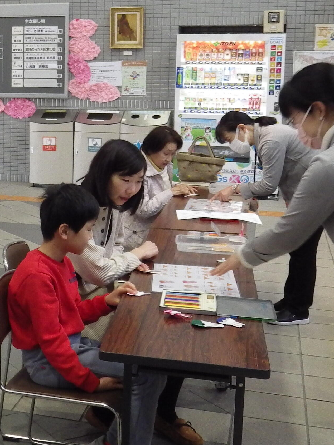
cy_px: 160
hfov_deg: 23.1
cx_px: -23
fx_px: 772
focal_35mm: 60
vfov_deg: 32.0
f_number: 3.1
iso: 200
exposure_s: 1/45
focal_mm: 4
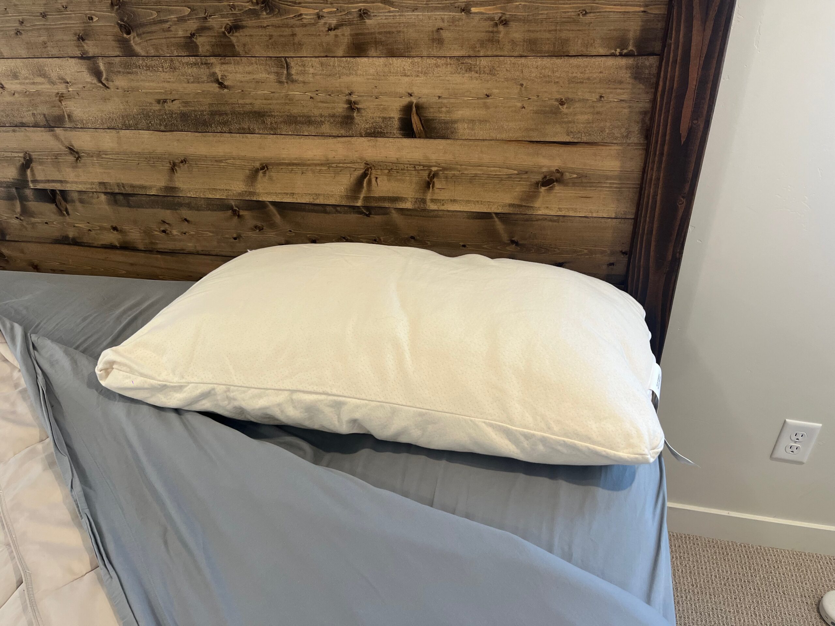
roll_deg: +2.8
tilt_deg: -33.0
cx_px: 418
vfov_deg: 53.1
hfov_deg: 67.3
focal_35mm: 26
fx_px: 627
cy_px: 313
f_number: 1.6
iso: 125
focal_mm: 5.1
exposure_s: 1/120
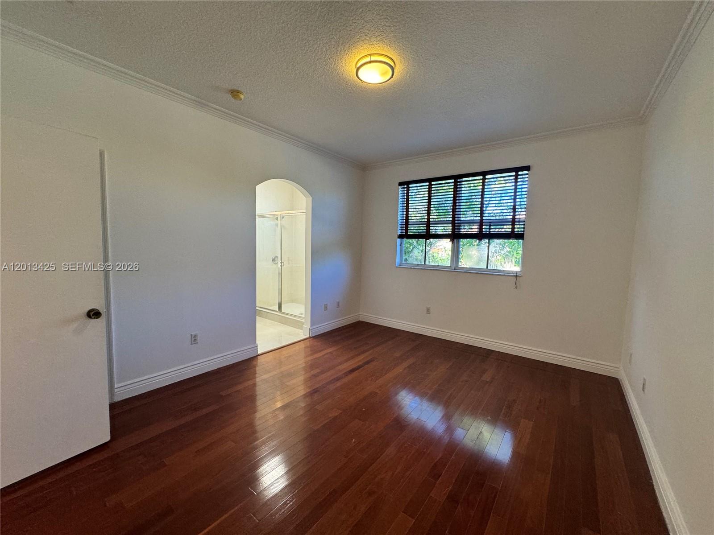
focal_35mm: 14
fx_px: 289
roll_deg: -1.7
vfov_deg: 85.7
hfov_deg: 102.1
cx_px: 357
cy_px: 268
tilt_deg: -4.1
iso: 200
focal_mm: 2.22
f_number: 2.2
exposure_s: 1/120
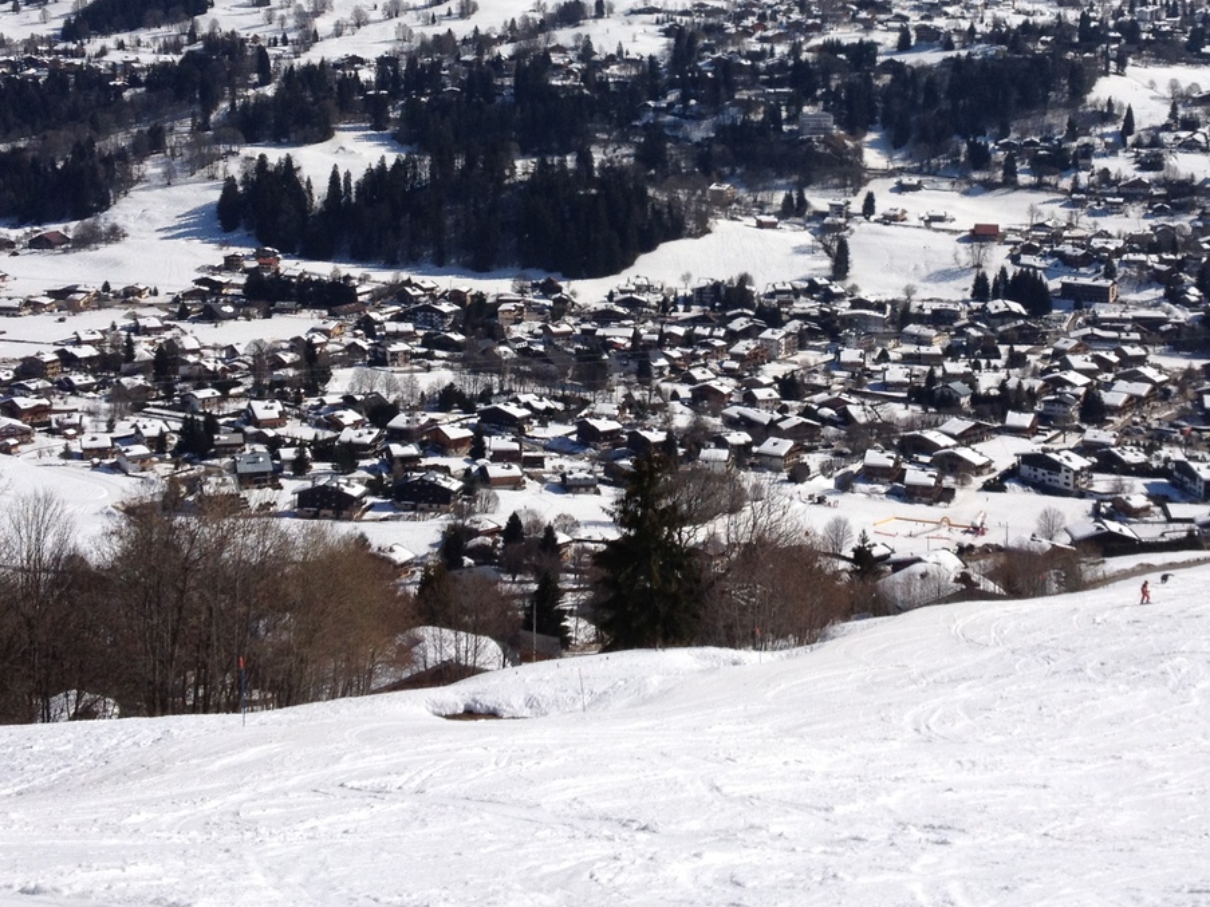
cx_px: 732
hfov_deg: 31.1
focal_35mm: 62
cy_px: 113
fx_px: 2167
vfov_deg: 23.1
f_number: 2.4
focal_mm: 4.28
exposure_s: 1/4255
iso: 64
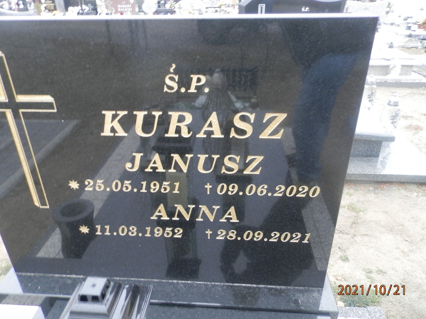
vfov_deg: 53.1
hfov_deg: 67.3
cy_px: 159
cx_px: 212
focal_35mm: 26
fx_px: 320
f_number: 3.1
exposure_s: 1/20
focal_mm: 4.5
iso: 200
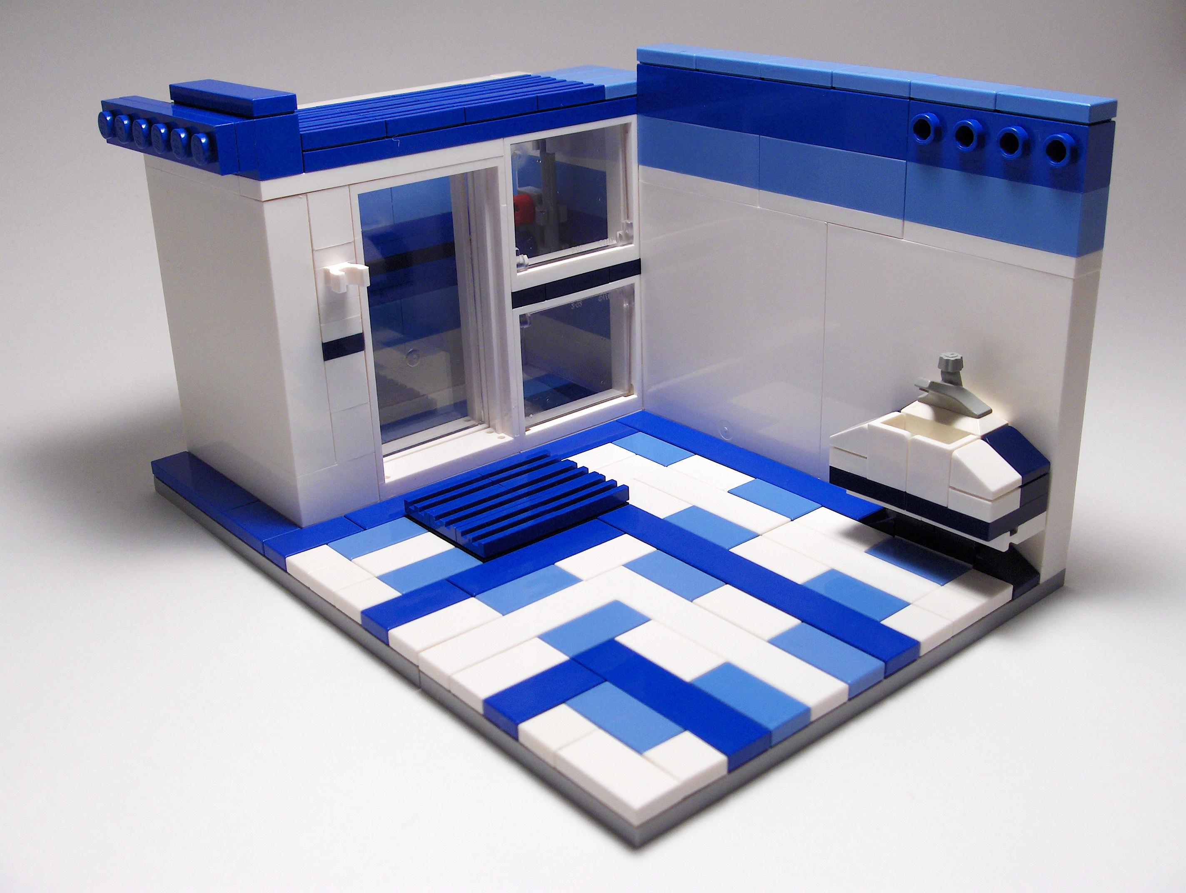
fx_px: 1338
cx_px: 593
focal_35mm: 39
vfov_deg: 36.9
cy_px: 446
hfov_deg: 47.8
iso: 118
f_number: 4.8
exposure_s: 1/64.4
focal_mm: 8
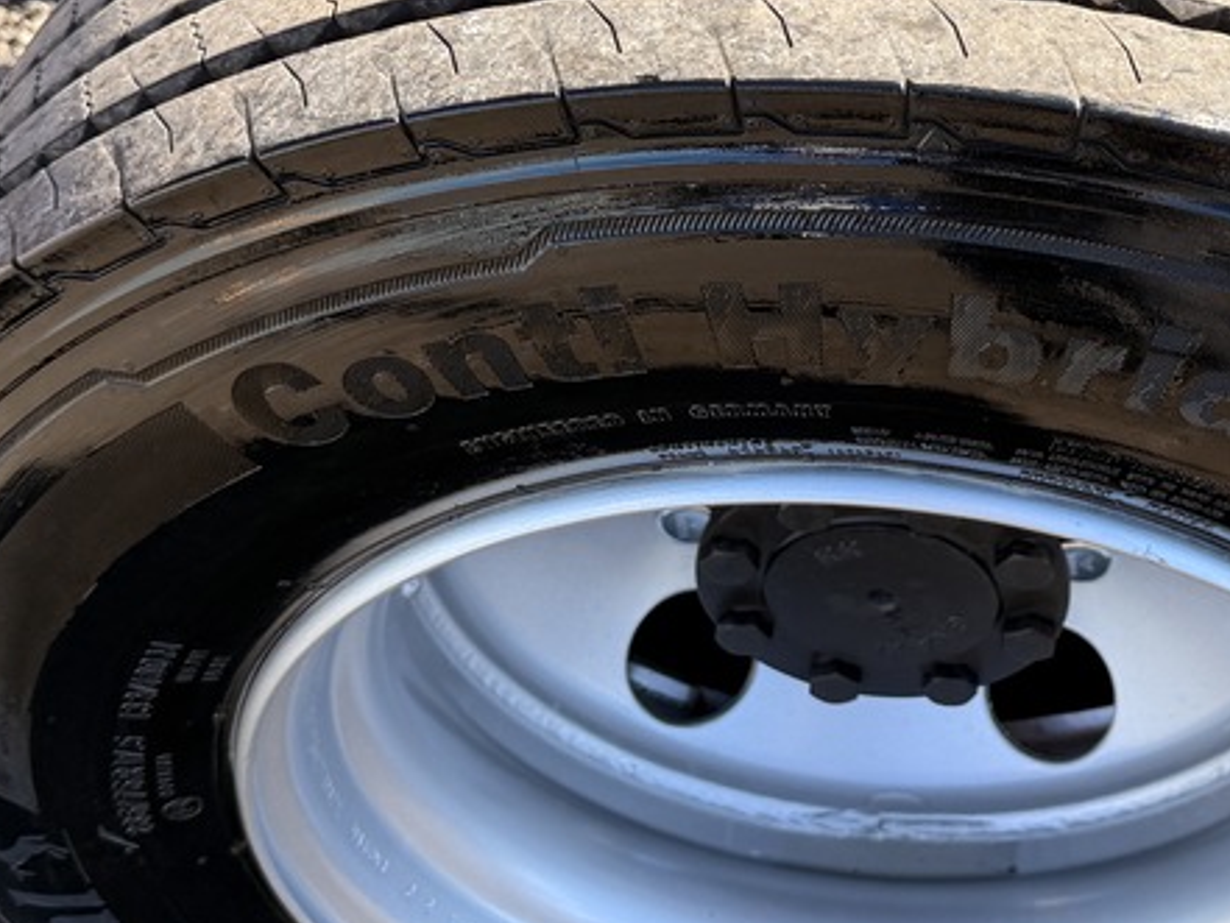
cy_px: 234
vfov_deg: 23.4
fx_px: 2204
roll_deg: +1.0
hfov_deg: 30.9
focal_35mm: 62
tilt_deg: -44.6
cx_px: 838
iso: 80
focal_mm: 6.76
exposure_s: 1/805
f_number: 1.78
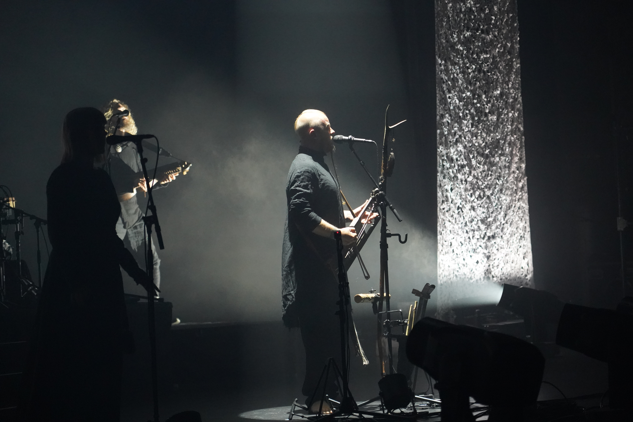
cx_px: 316
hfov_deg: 19.5
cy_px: 211
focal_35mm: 105
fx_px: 1846
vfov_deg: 13.0
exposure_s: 1/160
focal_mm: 105
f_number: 4
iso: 10000
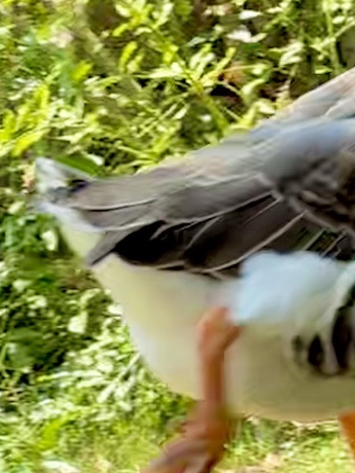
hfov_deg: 4.4
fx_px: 4581
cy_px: -203
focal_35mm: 335
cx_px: 677
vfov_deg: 5.9
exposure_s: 1/134
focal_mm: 9
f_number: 2.8
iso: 32
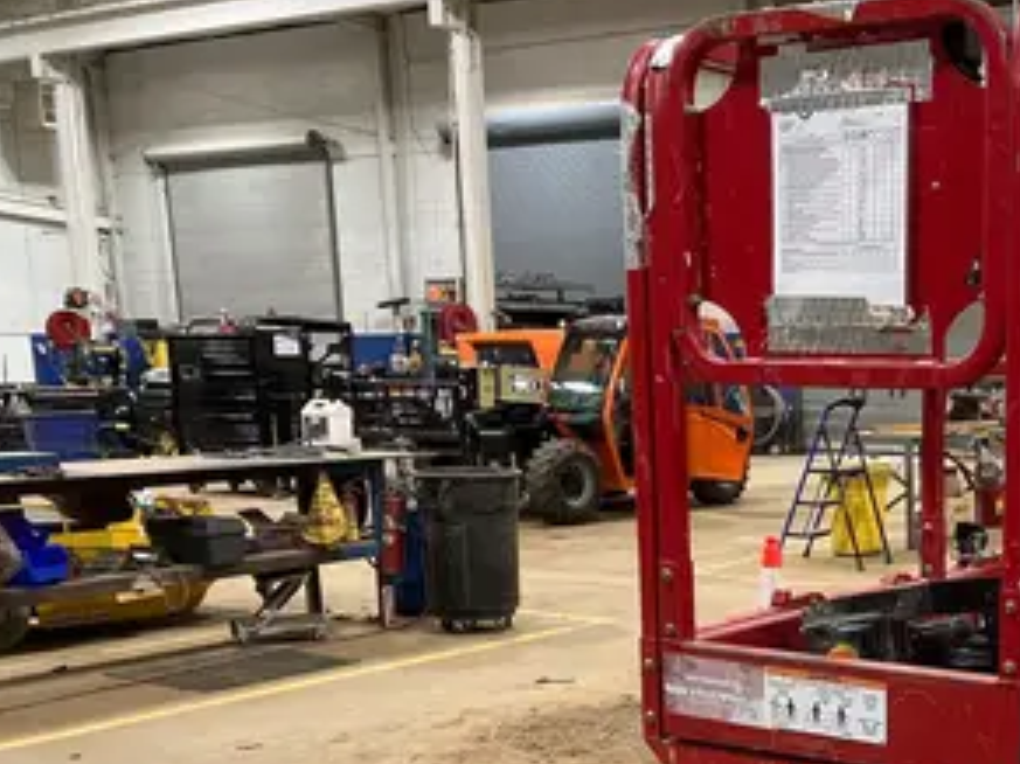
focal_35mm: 53
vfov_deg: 26.5
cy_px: 699
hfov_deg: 34.1
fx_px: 1561
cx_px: 932
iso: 250
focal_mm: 3.99
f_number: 1.8
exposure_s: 1/60
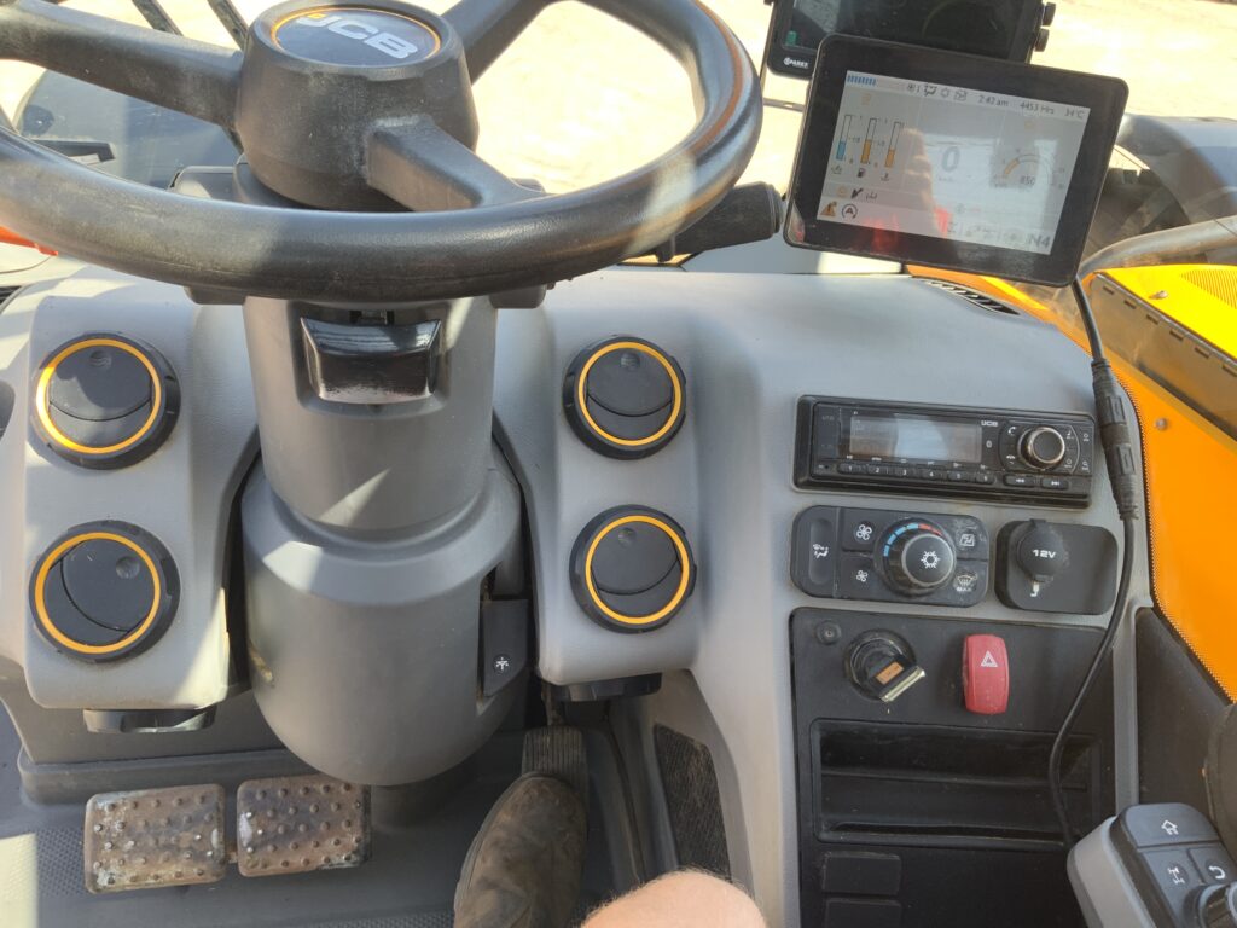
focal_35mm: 29
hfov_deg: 61.7
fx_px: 1036
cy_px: 464
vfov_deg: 48.2
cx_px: 618
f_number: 1.8
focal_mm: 3
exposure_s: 1/122
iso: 20
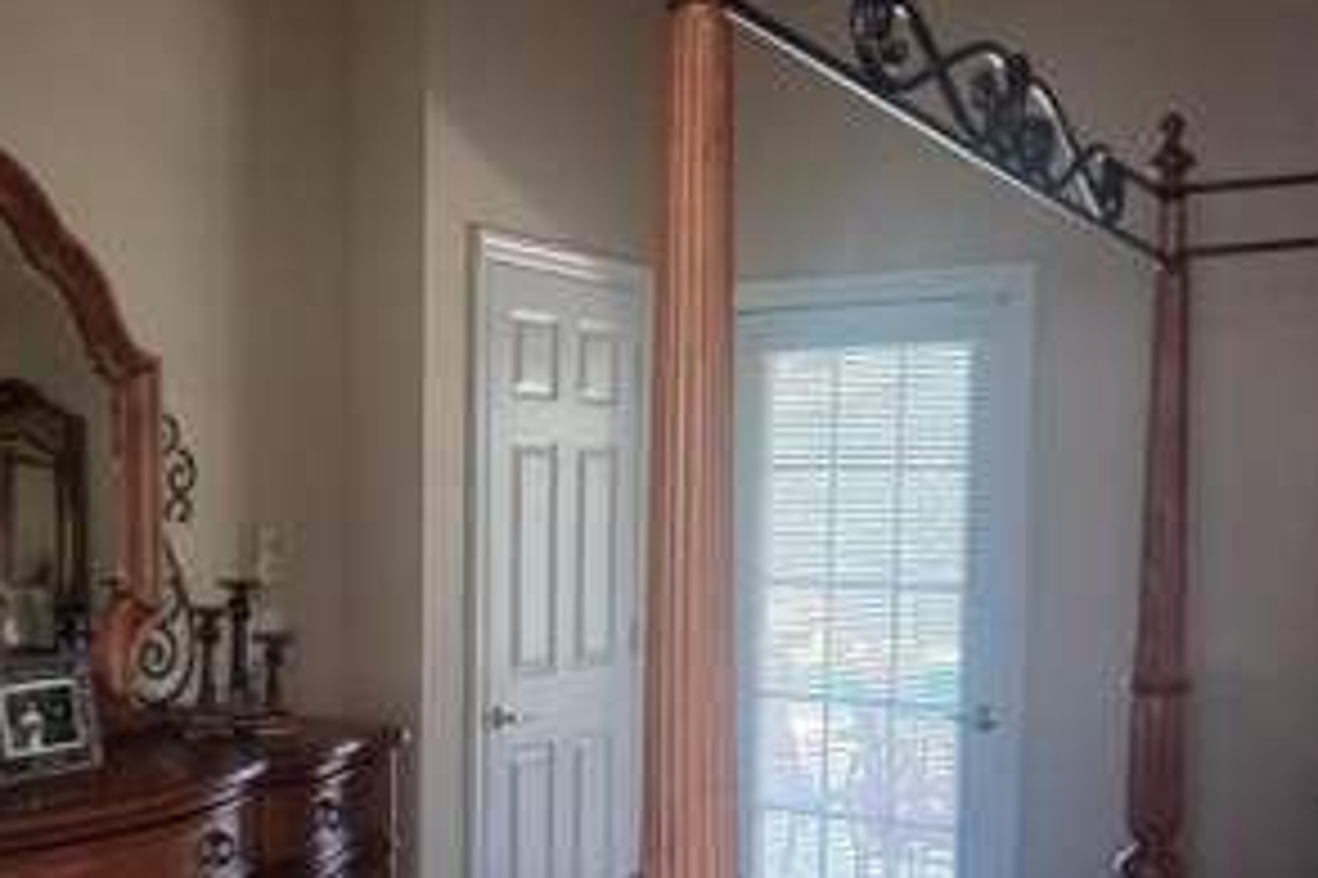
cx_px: 378
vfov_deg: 28.9
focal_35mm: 46
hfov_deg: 41.8
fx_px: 1683
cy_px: 612
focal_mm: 4
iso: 400
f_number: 1.8
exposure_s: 1/25
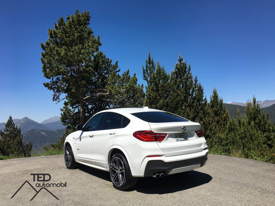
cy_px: 103
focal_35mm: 29
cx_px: 138
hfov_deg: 61.7
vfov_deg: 48.2
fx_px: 230
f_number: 2.2
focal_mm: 4.15
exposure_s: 1/2200
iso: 25
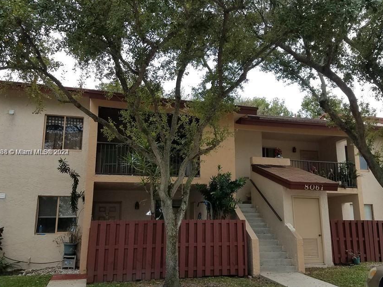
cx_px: 209
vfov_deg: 44.1
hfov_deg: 56.7
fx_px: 354
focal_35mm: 32
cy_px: 153
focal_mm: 4.2
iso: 40
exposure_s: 1/138
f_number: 1.7
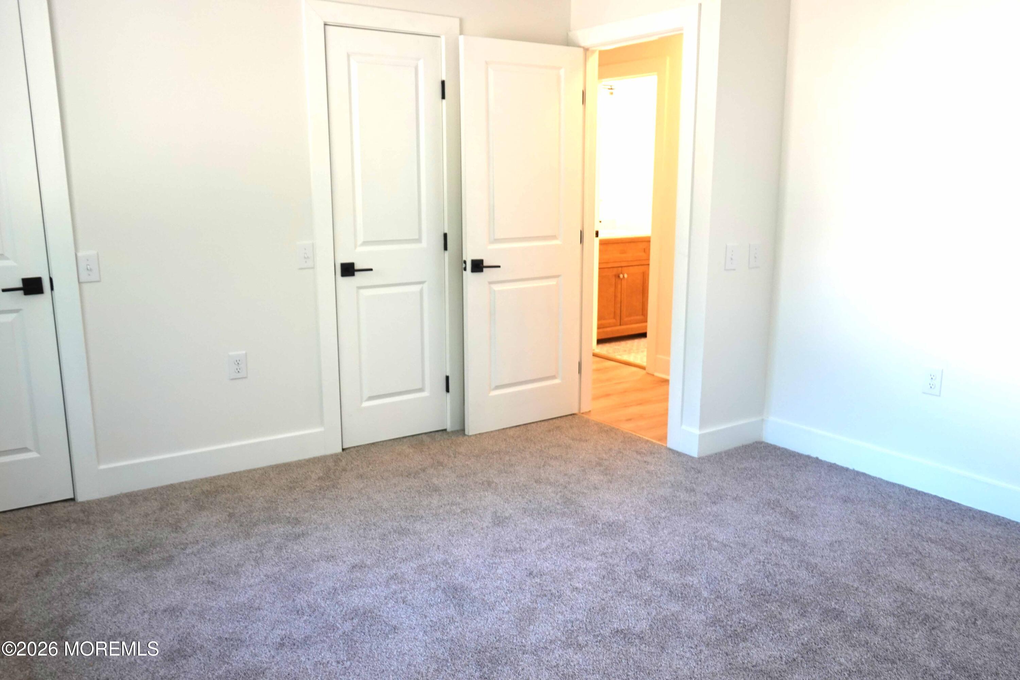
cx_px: 510
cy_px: 340
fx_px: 822
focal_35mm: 29
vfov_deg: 45.0
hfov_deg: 63.7
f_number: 3.2
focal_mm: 10.83
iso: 160
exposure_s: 1/30
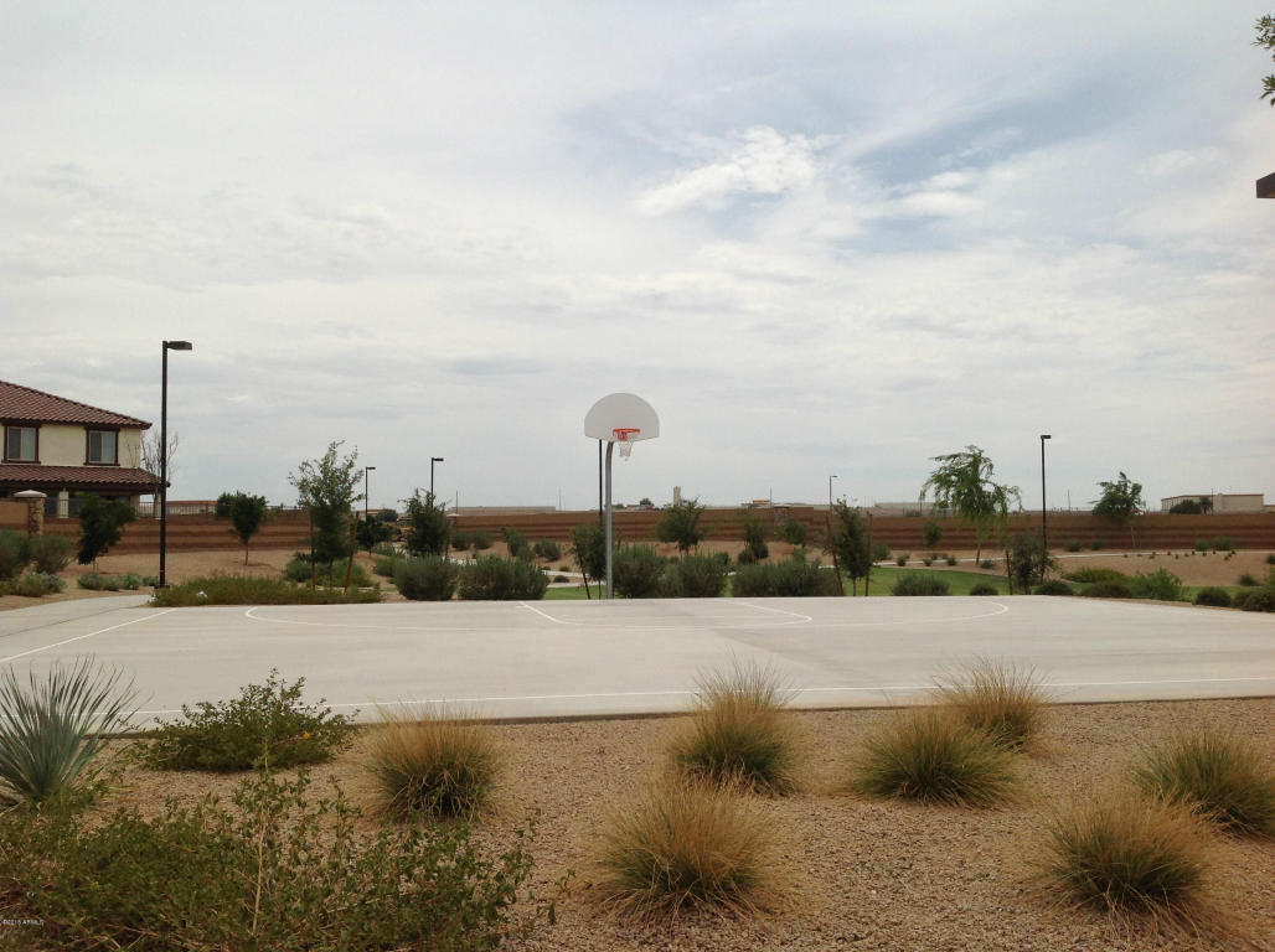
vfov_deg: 40.6
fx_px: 1287
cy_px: 476
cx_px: 638
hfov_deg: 52.7
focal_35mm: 35
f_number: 2.4
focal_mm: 4.28
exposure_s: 1/5051
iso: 64
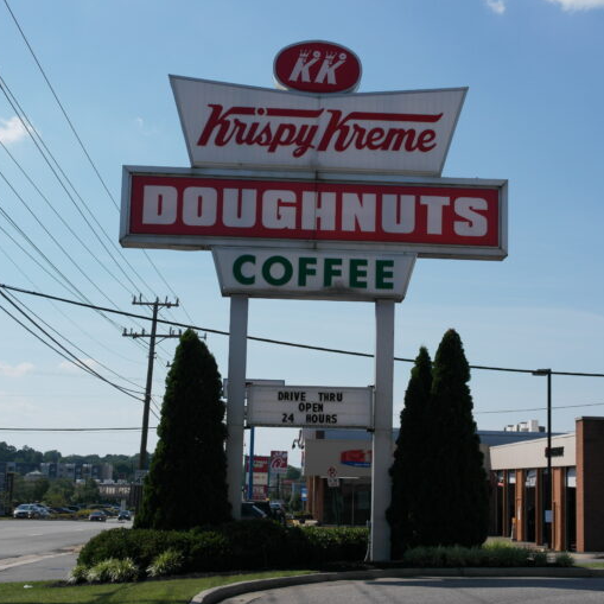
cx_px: 309
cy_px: 301
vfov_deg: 29.1
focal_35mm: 59
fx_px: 1165
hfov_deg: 29.1
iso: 200
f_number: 8
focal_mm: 30
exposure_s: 1/800
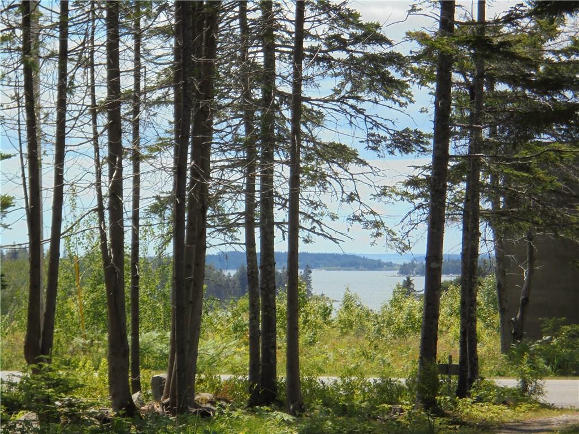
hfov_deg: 12.7
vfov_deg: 9.5
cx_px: 290
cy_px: 217
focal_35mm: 156
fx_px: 2609
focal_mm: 27.6
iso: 100
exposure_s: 1/320
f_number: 6.5
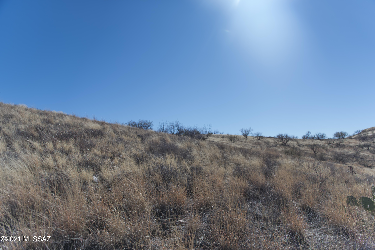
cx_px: 188
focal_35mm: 24
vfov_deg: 53.2
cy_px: 125
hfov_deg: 73.7
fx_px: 250
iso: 200
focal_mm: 24
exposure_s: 1/3200
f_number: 2.8
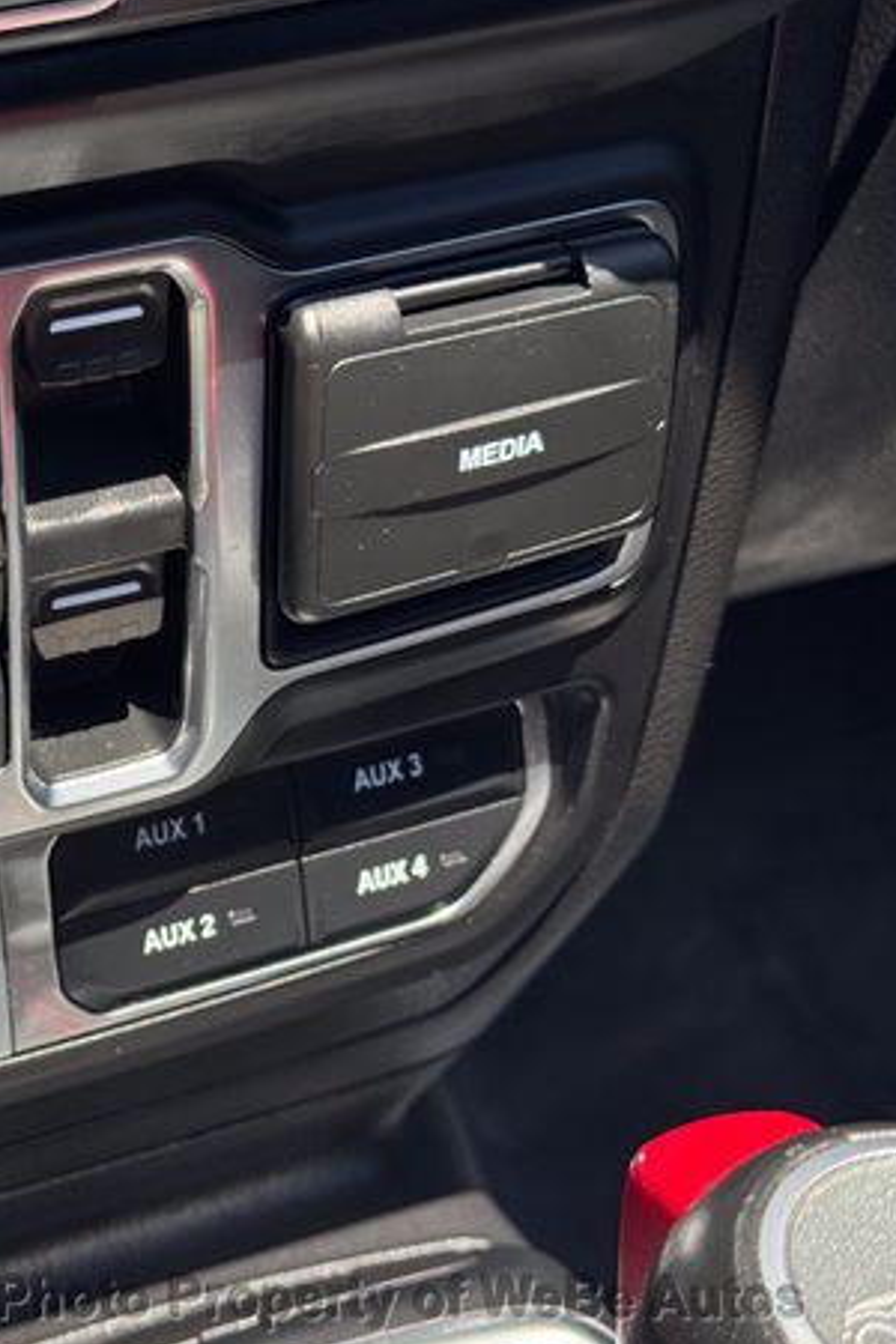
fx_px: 2650
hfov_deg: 18.6
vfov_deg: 28.5
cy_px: 645
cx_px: -51
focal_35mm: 71
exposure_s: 1/765
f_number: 1.78
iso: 64
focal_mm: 6.76
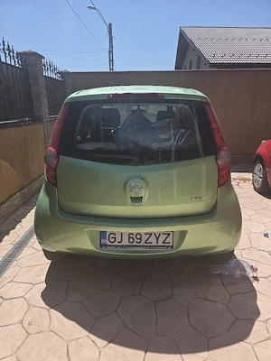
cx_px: 136
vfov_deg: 73.9
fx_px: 240
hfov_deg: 58.9
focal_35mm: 23
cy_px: 180
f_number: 1.7
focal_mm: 6.3
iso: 80
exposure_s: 1/10000
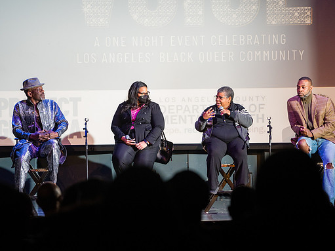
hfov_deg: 11.0
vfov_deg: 8.2
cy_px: 118
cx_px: 165
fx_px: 1742
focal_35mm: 180
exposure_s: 1/250
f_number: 4
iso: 2500
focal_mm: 155
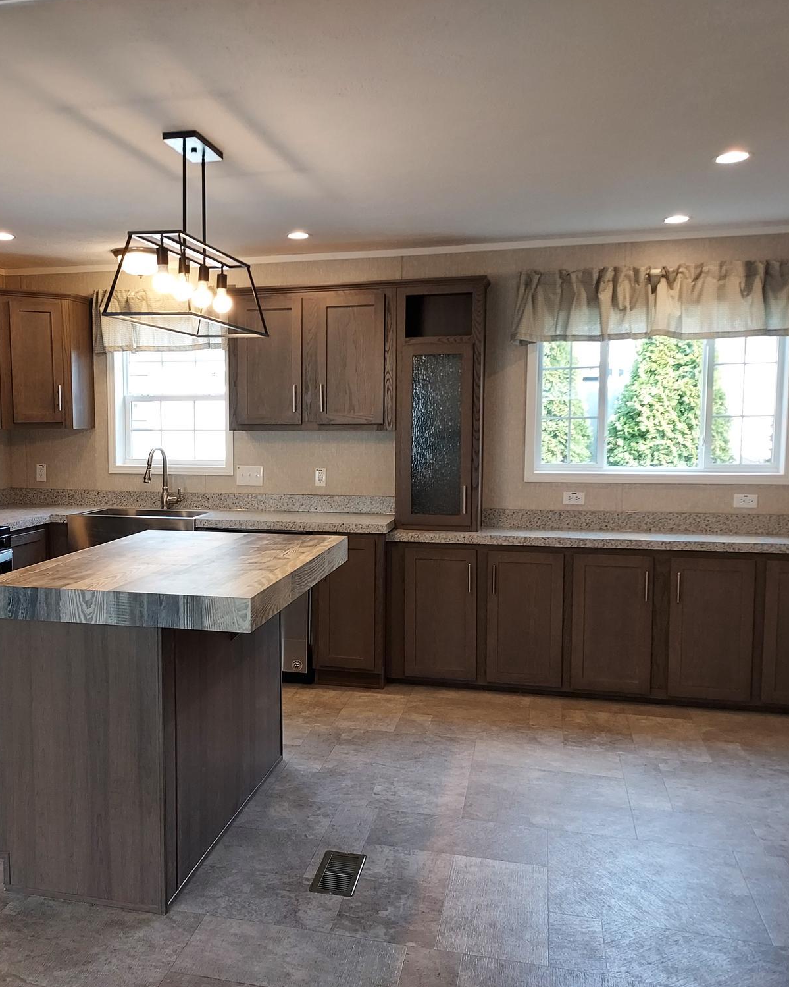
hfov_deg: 44.9
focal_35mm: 32
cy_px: 498
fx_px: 934
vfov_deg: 55.7
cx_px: 245
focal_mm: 4.6
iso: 100
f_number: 1.8
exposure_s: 1/60
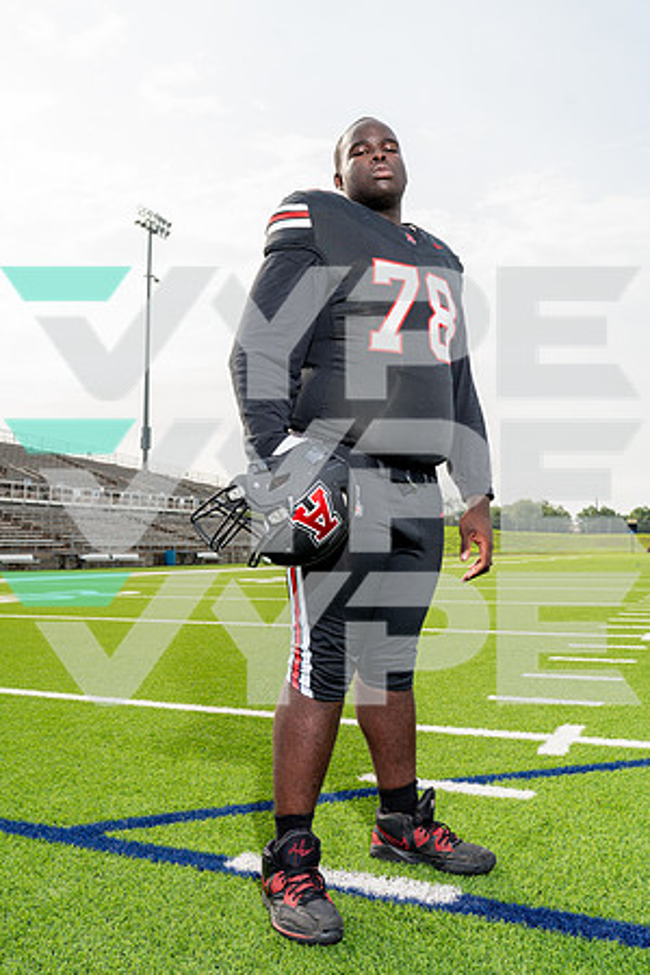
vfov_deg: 58.7
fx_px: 867
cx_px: 325
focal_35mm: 32
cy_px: 488
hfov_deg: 41.1
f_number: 6.3
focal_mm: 32
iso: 100
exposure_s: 1/250
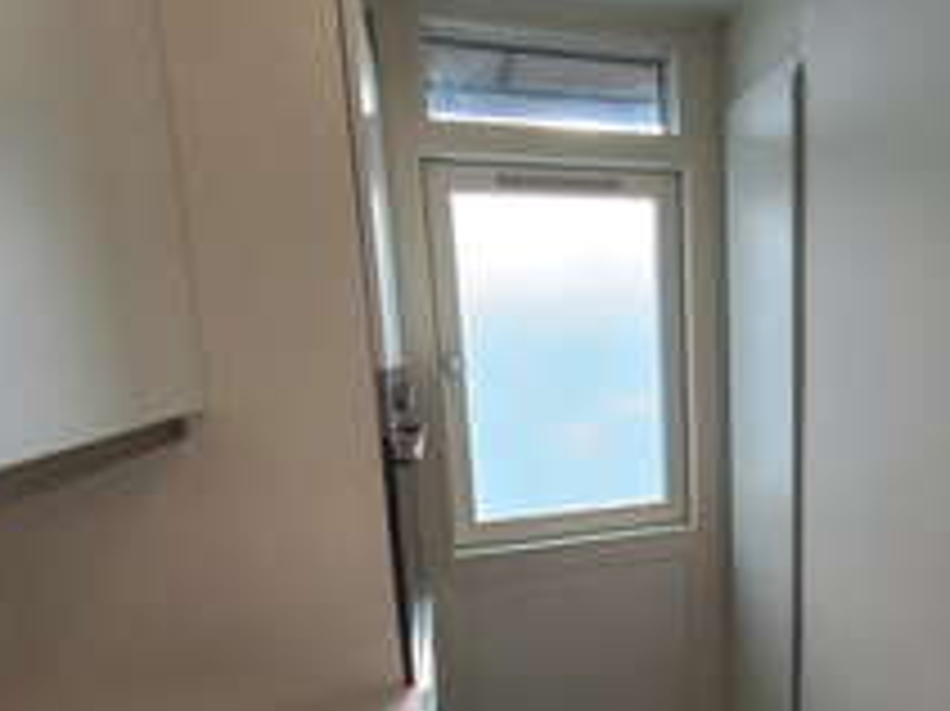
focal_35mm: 23
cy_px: 441
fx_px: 631
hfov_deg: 71.4
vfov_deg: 58.2
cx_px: 646
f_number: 2.2
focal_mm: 1.42
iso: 40
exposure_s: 1/227
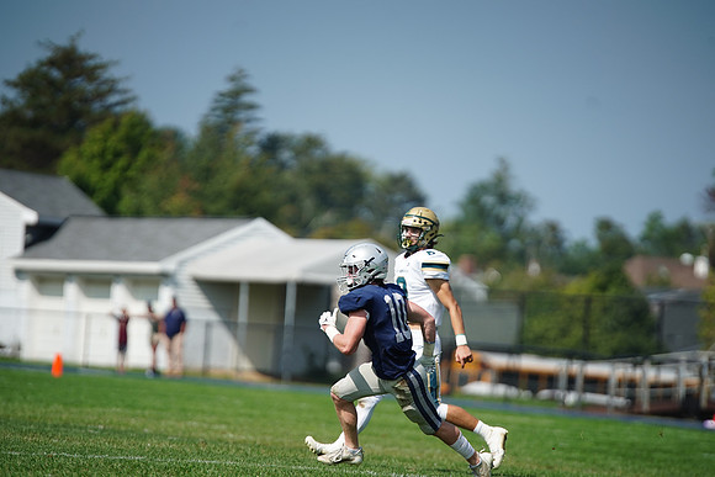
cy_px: 238
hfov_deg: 6.9
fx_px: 5959
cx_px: 358
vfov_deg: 4.6
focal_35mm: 300
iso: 400
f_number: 2.8
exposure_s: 1/6400
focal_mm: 300
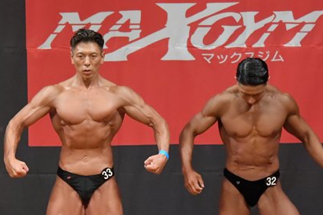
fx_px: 4303
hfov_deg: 4.3
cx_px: 134
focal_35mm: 480
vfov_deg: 2.9
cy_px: 188
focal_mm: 170
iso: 8000
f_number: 5.6
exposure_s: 1/400
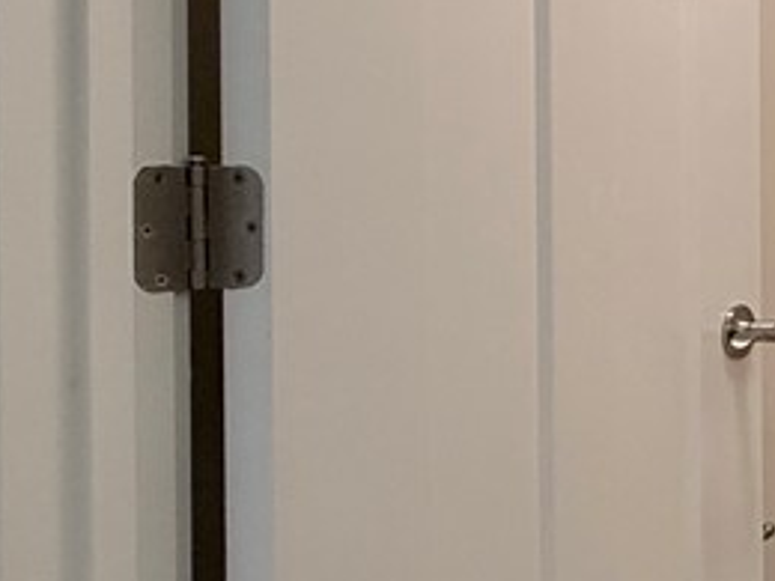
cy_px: 219
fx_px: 1231
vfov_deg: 26.5
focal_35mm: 55
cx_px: 1462
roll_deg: +2.3
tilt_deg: -2.3
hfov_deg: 20.7
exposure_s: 1/120
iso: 125
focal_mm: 2.22
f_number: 2.2
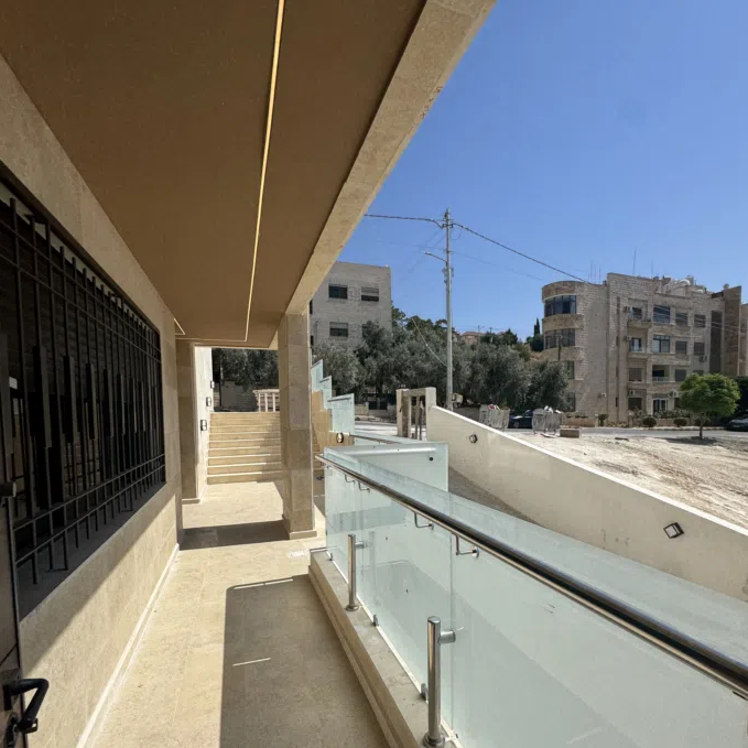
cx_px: 383
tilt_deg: -3.1
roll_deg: +2.9
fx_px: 416
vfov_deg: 83.3
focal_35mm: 17
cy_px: 435
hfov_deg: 84.0
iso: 40
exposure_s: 1/3717
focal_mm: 2.22
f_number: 2.2
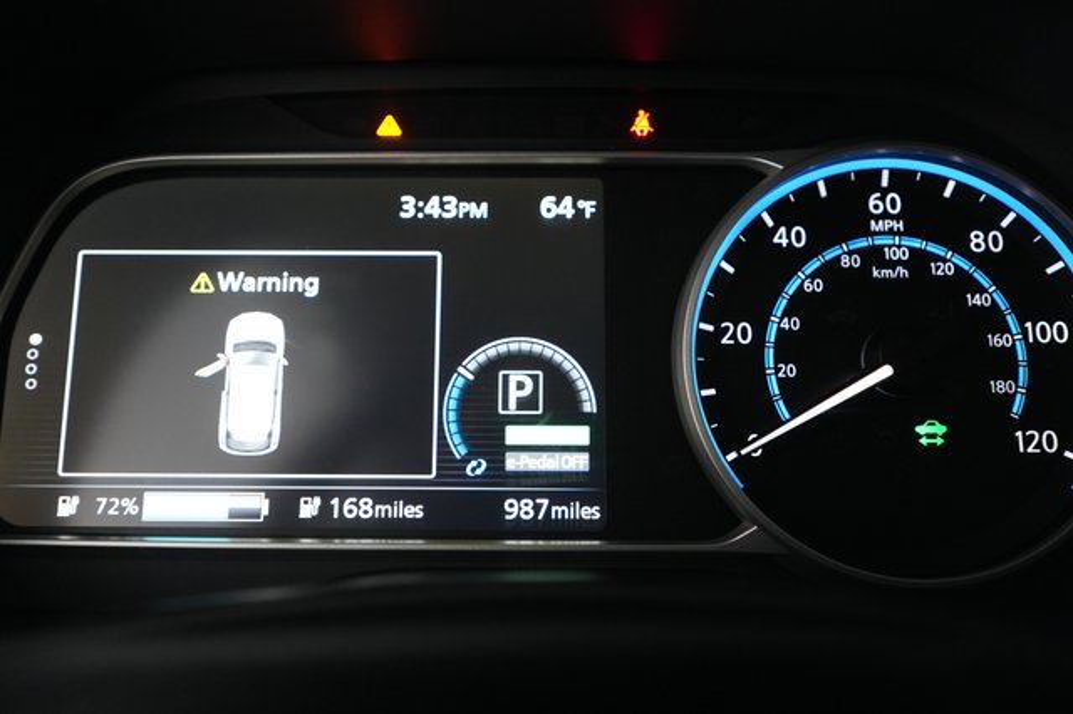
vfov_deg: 46.4
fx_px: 834
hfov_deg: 65.5
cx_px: 536
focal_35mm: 28
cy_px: 357
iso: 5000
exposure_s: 1/160
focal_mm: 28
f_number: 2.8
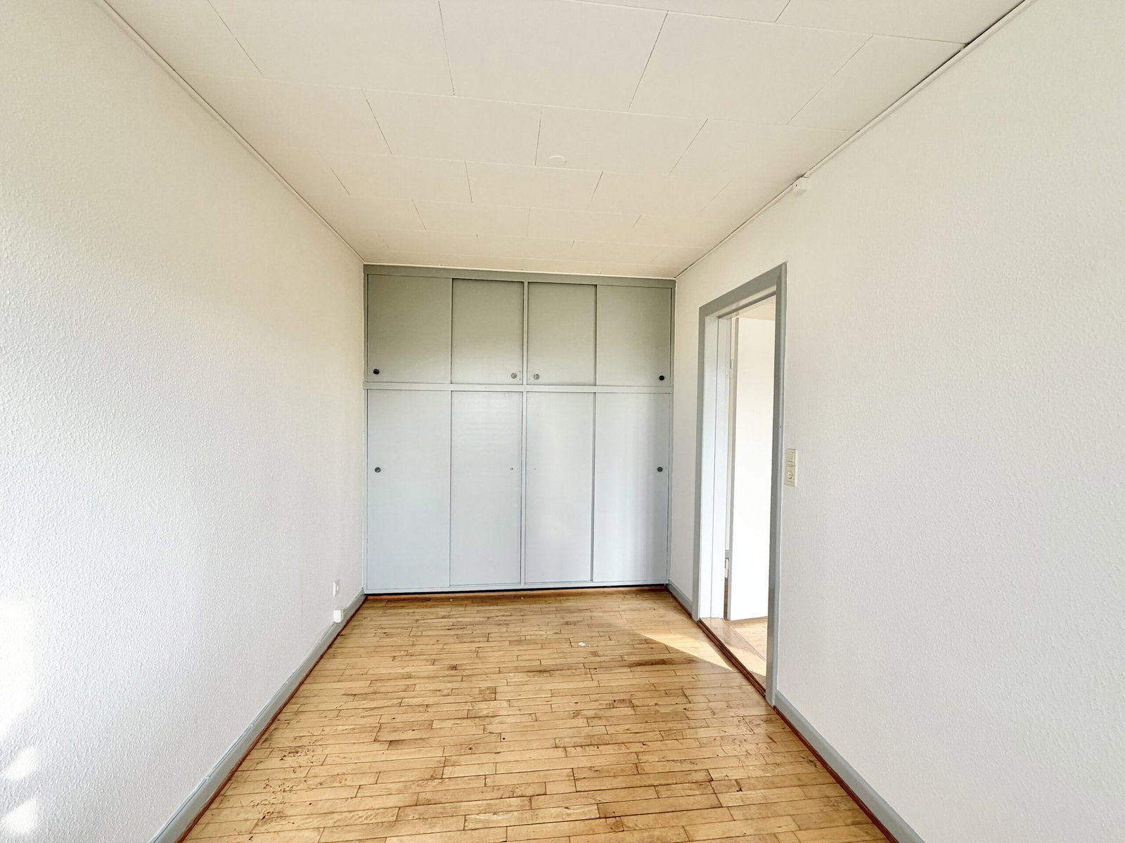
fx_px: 455
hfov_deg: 102.1
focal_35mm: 14
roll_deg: -0.6
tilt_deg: -0.4
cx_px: 562
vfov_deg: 85.7
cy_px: 422
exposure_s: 1/174
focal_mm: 2.22
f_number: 2.2
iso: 40
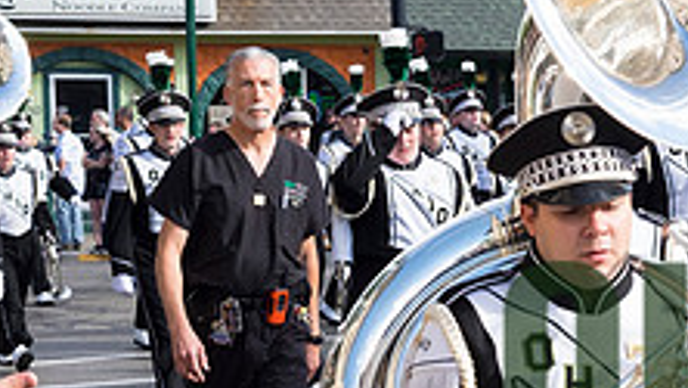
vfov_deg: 10.7
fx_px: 2044
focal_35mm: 112
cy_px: 408
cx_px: 738
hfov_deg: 18.5
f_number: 7.1
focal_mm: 27
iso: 400
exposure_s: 1/320
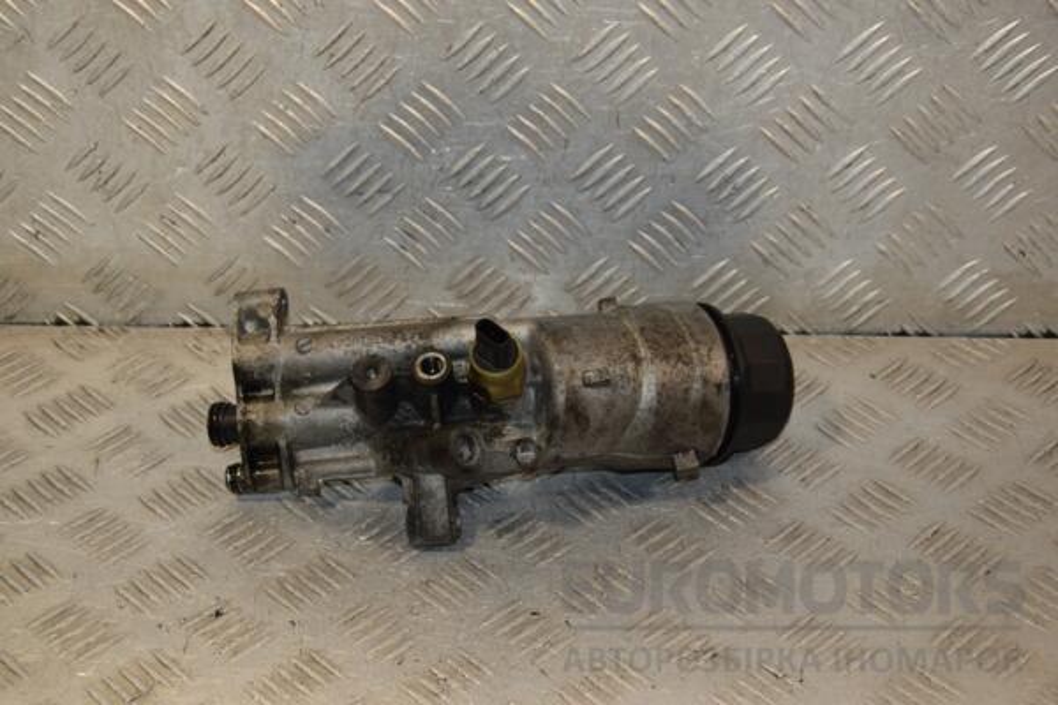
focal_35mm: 72
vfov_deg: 18.9
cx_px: 529
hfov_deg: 28.1
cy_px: 352
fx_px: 2116
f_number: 6.3
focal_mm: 48
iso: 800
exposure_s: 1/200
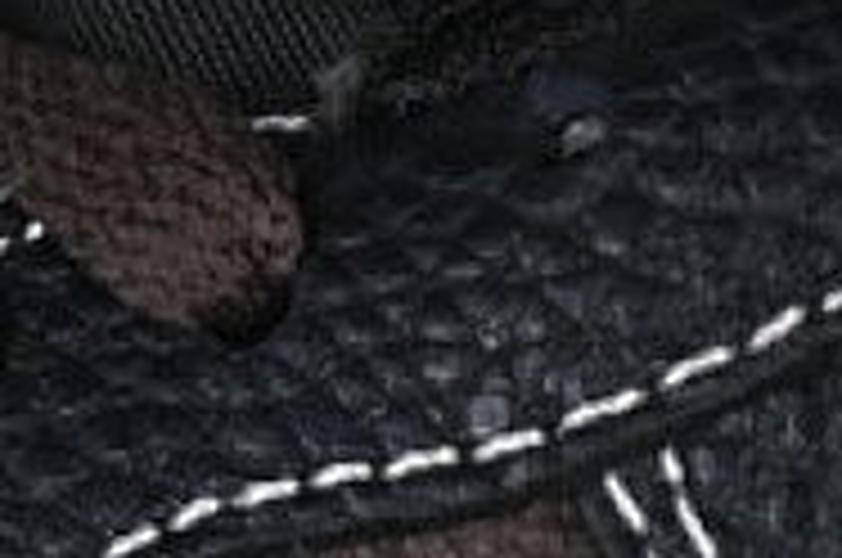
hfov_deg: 4.8
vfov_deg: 3.1
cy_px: 1530
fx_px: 10133
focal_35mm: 434
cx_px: 702
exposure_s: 1/60
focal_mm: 50
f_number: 6.3
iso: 160
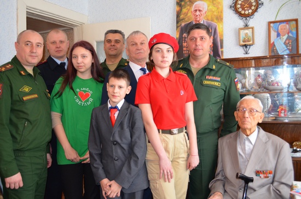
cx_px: 150
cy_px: 100
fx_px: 275
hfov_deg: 57.3
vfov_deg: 39.8
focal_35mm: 33
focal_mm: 22
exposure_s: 1/60
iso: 900
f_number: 4
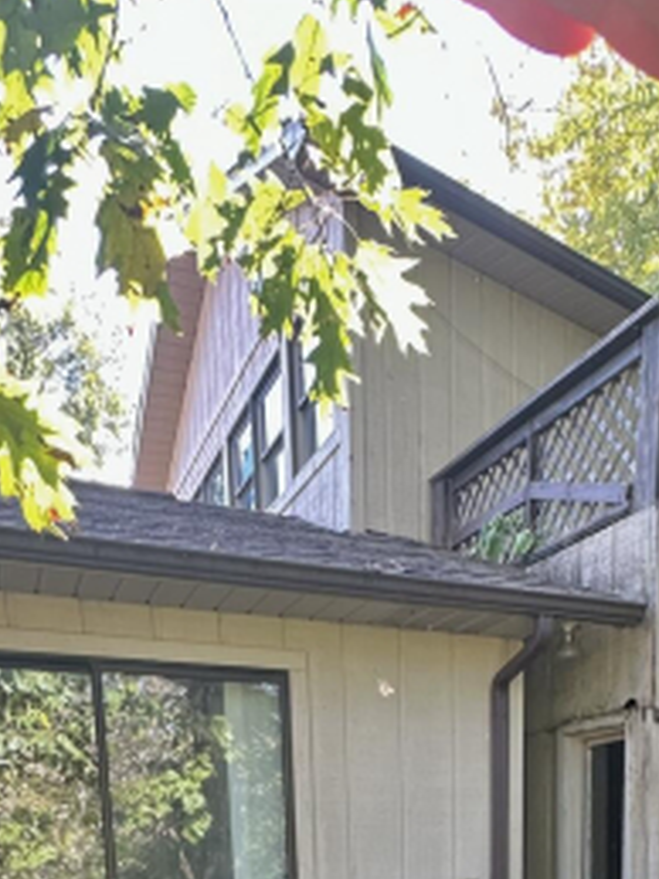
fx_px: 915
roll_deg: +1.4
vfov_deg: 38.6
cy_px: 1044
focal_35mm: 36
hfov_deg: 39.4
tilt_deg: -10.3
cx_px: 408
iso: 160
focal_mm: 2.22
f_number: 2.2
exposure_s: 1/99
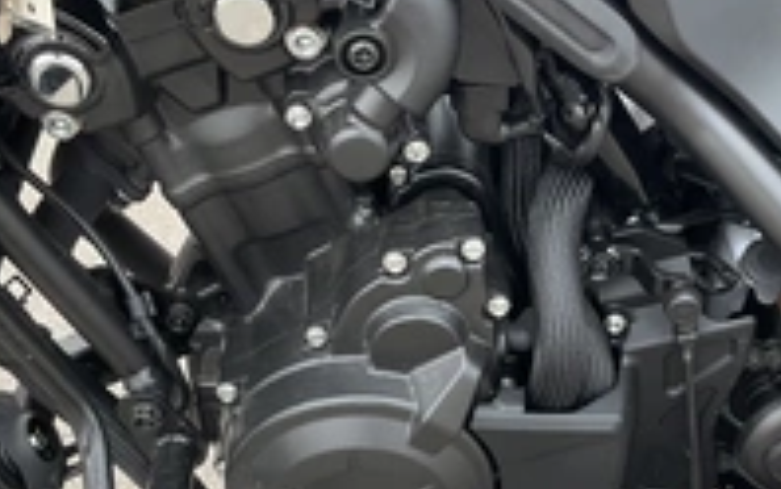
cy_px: 379
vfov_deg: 20.8
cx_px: 442
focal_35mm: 62
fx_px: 1320
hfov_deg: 32.9
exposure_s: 1/220
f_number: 1.8
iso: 25
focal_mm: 3
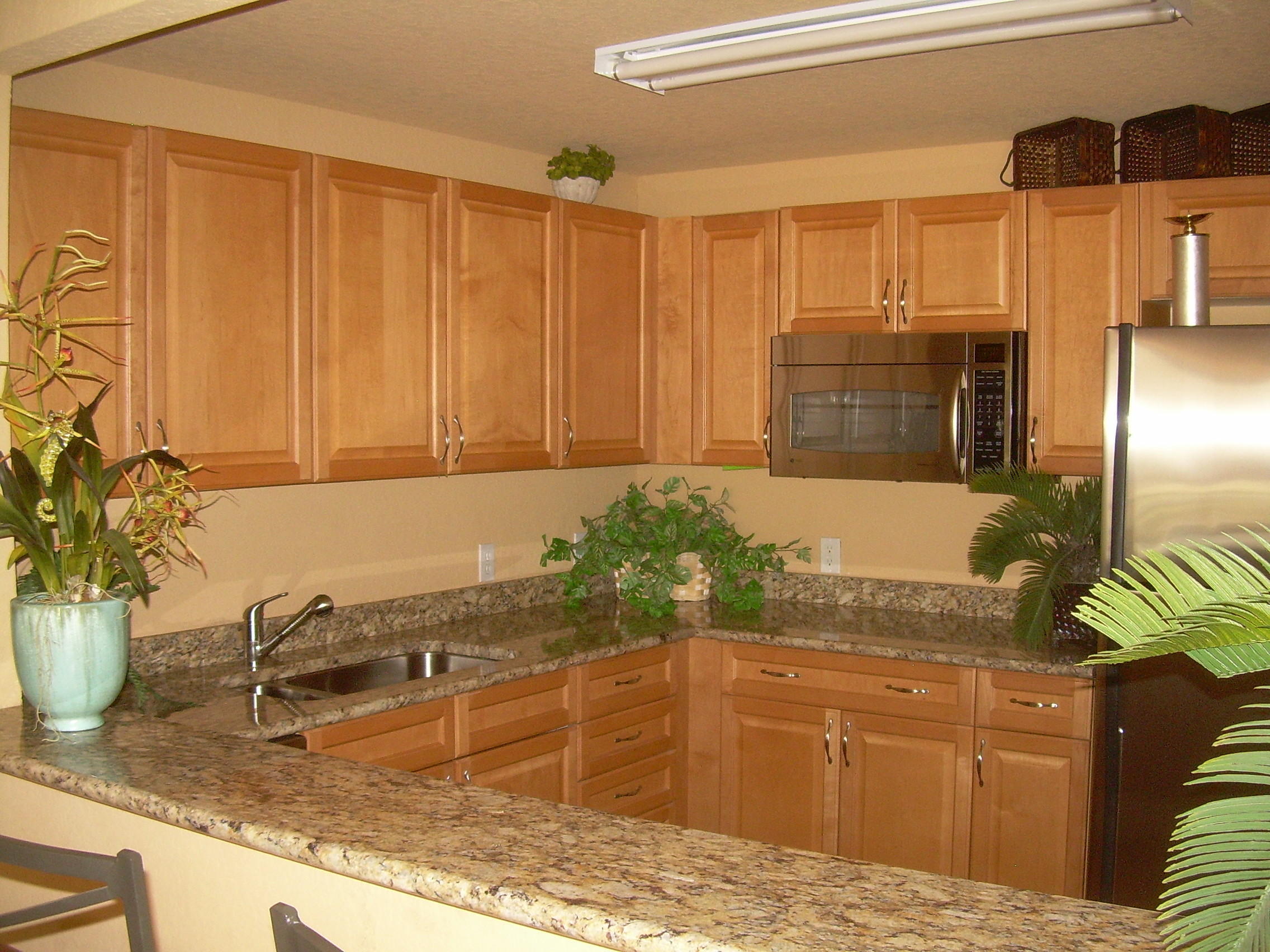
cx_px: 635
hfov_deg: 49.0
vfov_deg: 37.7
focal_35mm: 38
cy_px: 476
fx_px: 1394
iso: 200
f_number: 2.8
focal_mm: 6.3
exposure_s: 1/60
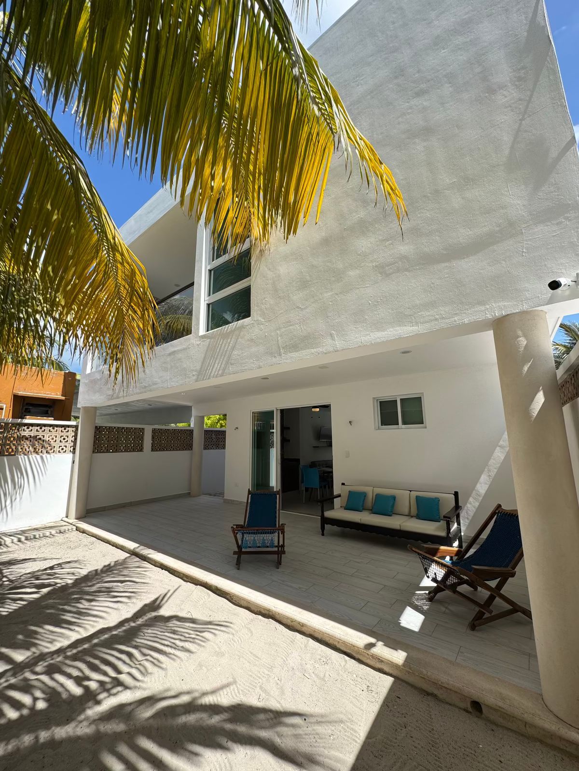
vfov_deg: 102.1
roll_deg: +0.8
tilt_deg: +11.2
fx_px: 312
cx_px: 290
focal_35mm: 14
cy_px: 386
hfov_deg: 85.7
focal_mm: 2.22
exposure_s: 1/956
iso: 40
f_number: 2.2
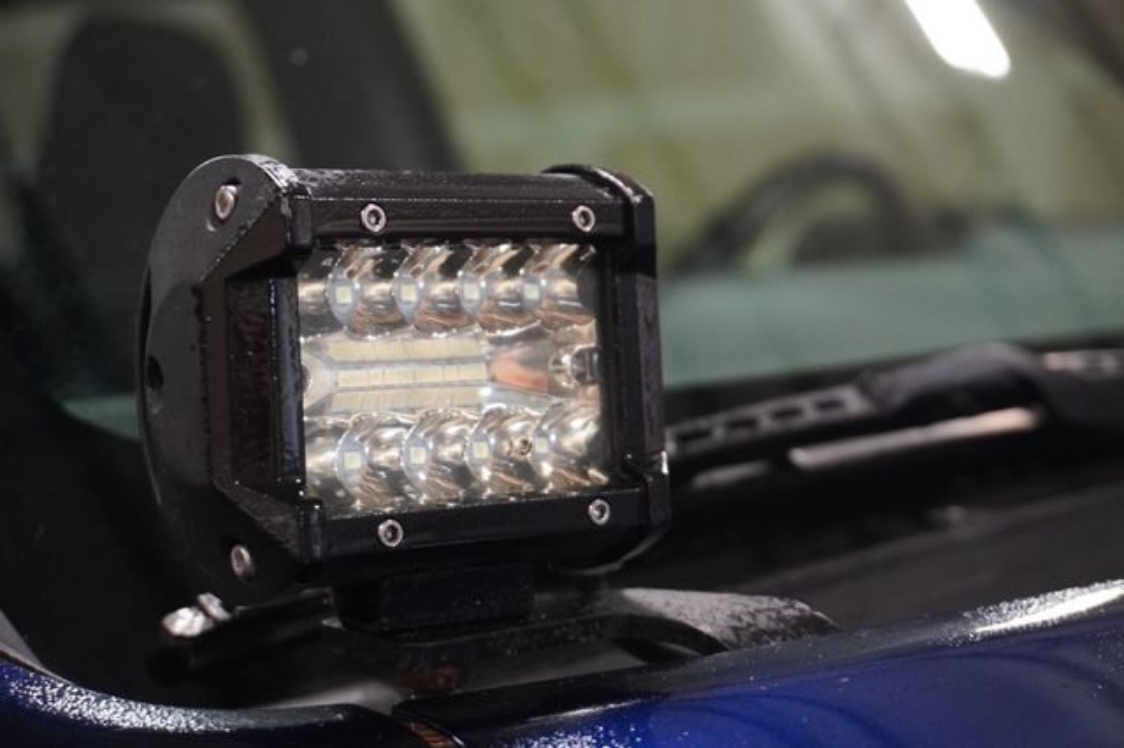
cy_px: 374
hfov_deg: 31.9
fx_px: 1966
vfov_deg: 21.5
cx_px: 562
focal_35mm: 63
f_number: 5.6
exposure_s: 1/80
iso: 4000
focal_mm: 42
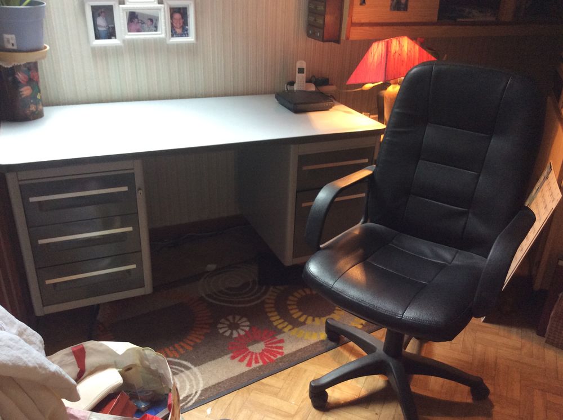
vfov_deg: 44.1
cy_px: 210
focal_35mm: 32
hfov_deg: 56.9
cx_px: 282
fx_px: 520
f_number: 2.4
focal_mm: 3.3
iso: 100
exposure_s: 1/25
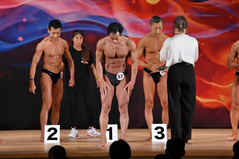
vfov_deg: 6.1
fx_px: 1493
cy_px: 80
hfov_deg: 9.2
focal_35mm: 225
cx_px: 120
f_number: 5.6
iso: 3200
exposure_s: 1/400
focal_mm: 150
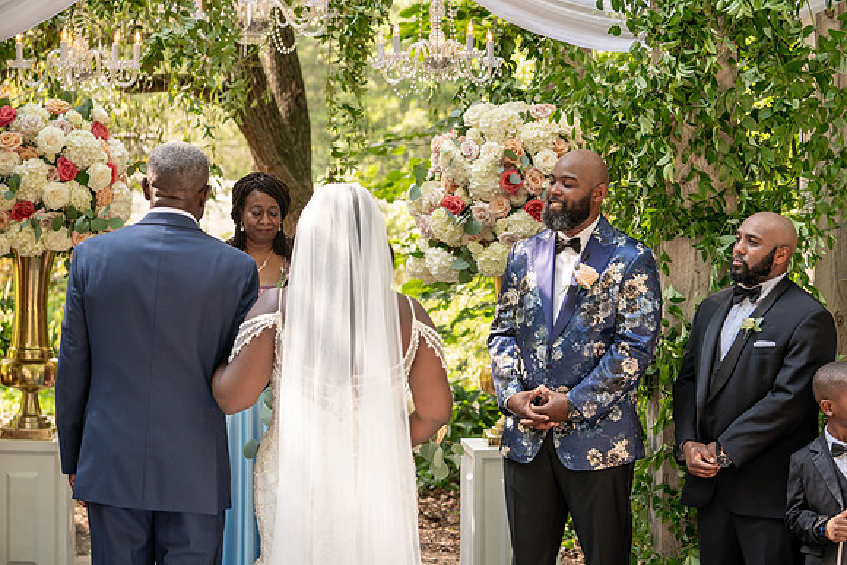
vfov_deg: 18.6
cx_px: 430
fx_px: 1726
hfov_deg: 27.6
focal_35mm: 73
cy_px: 274
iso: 200
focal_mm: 71
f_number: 4
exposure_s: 1/160
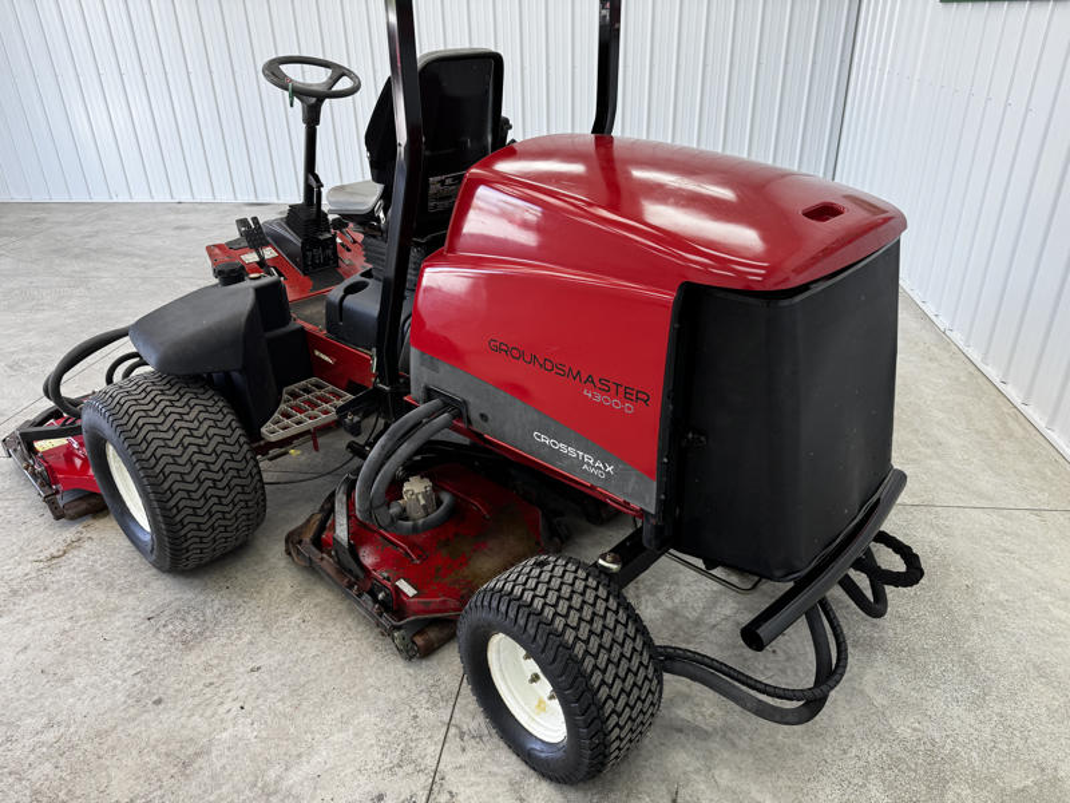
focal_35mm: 24
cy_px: 402
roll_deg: +1.1
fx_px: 742
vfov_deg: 56.8
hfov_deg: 71.6
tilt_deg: -27.5
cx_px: 535
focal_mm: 6.76
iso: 80
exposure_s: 1/120
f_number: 1.78
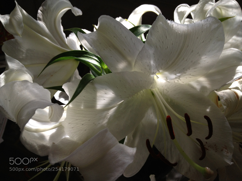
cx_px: 121
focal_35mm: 35
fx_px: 245
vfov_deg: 40.7
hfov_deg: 52.6
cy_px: 90
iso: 80
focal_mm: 4.28
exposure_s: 1/20
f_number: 2.4
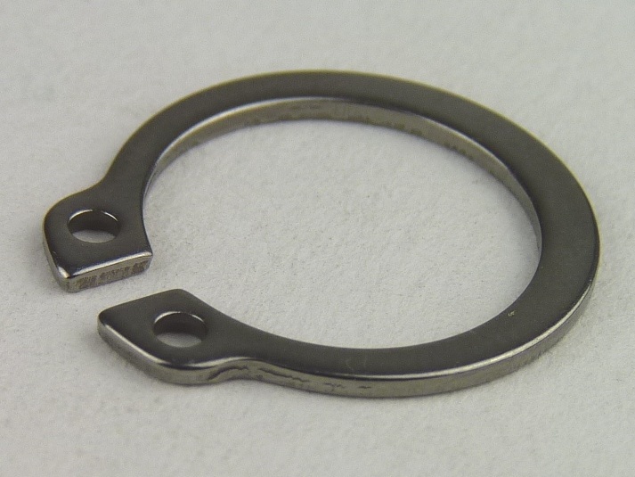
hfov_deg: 30.7
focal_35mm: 63
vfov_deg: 23.3
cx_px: 318
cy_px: 238
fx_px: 1156
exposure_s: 1/125
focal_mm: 11.1
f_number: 4
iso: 80
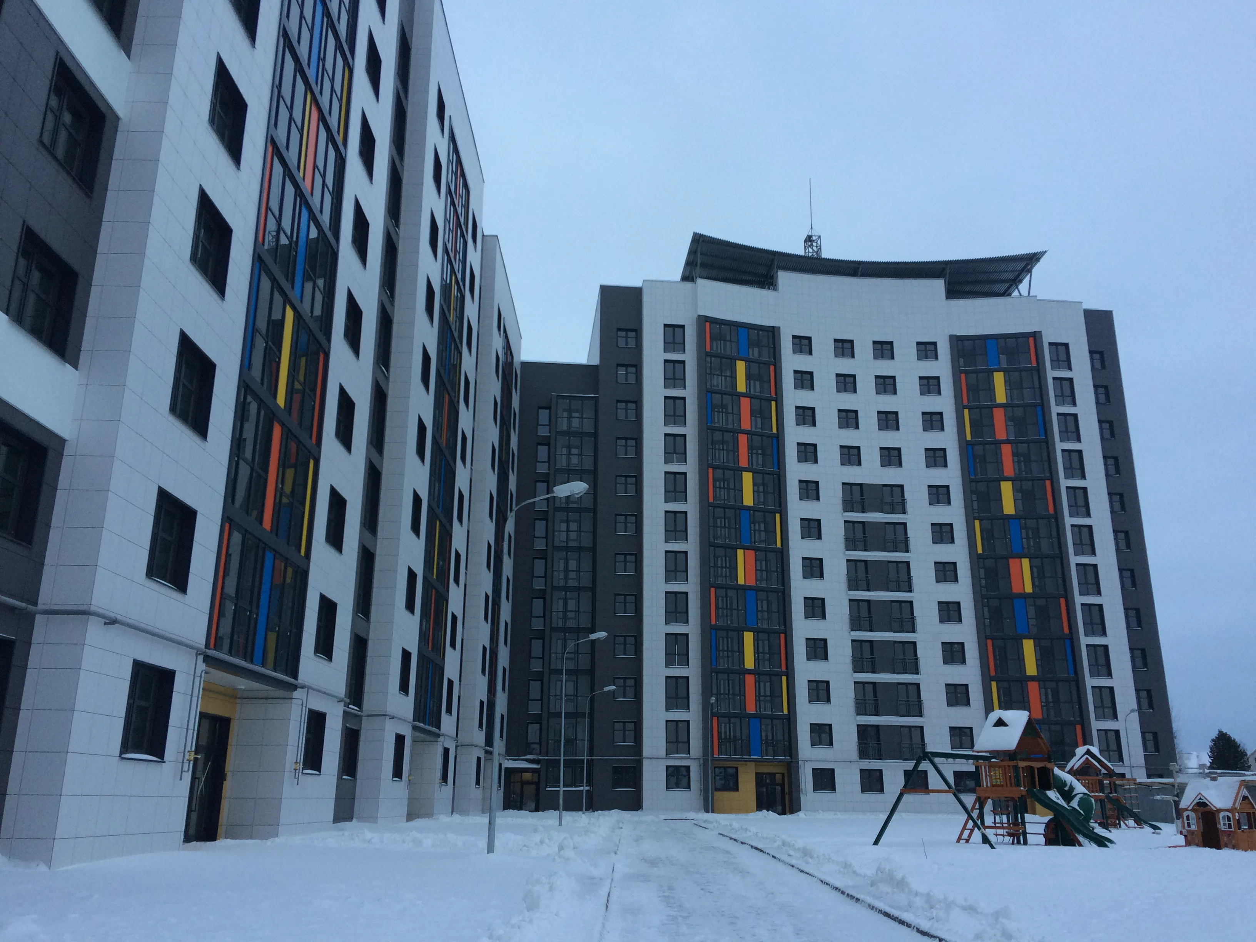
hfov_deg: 61.7
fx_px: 1052
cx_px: 628
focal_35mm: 29
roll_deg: +1.3
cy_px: 471
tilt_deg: +17.3
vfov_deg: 48.2
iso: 64
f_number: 2.2
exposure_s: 1/100
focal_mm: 4.15
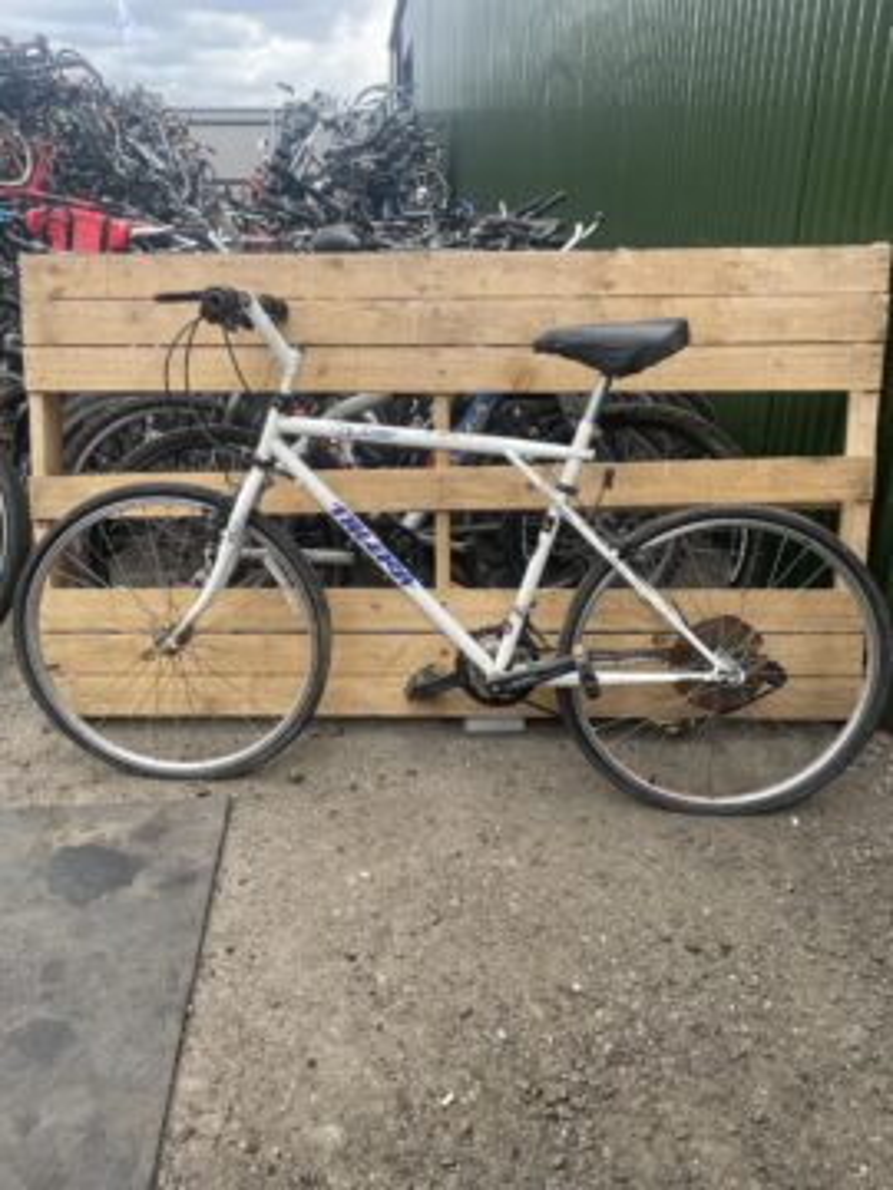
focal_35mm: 26
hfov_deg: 53.1
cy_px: 595
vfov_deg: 67.3
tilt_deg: -25.1
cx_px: 446
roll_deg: -1.0
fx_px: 894
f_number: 1.6
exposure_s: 1/711
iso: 32
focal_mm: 4.2
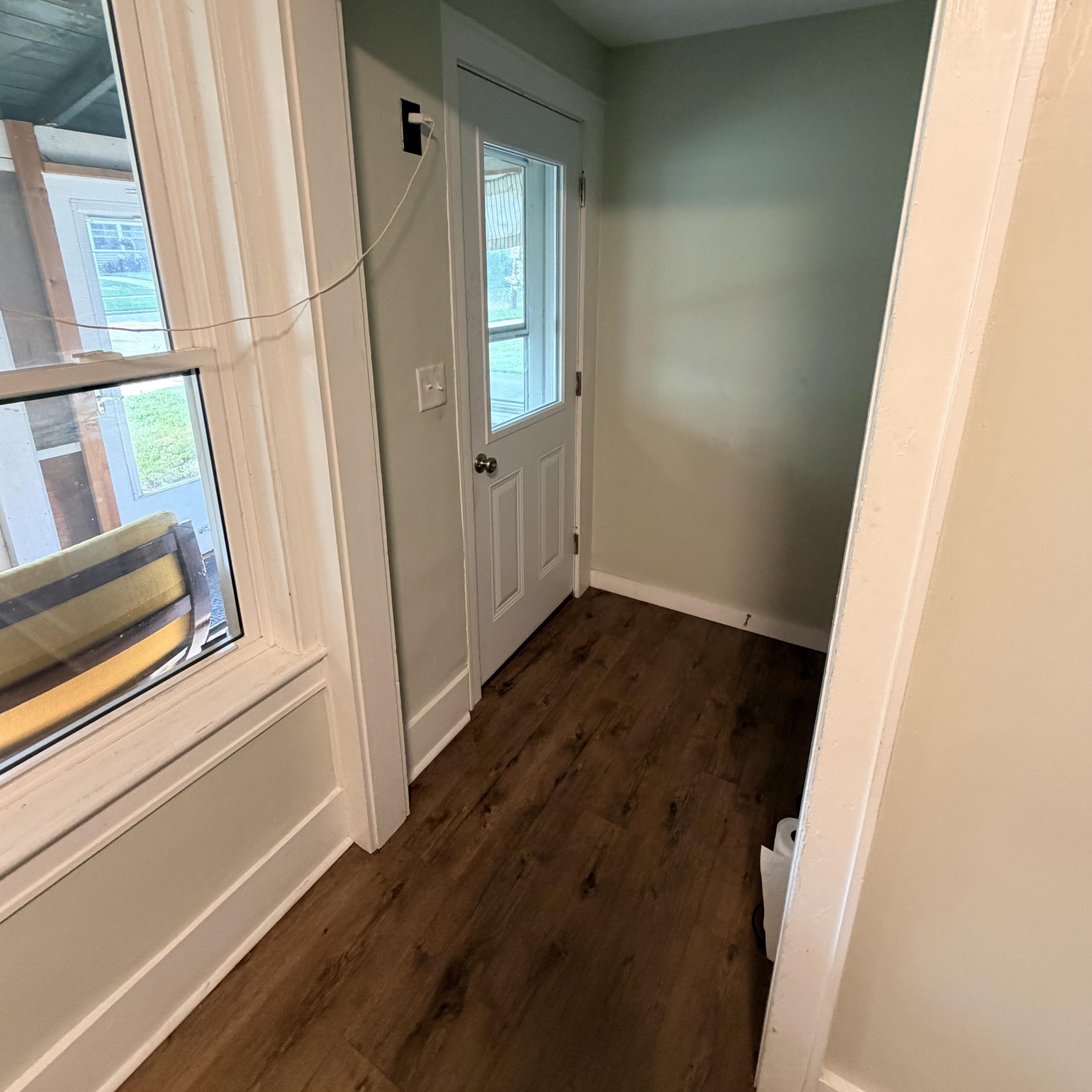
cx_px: 535
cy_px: 457
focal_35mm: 17
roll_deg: +0.4
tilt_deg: -16.4
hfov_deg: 84.0
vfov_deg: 83.3
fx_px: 607
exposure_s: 1/60
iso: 320
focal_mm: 2.22
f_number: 2.2
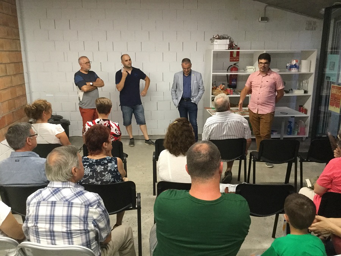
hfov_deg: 58.4
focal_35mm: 31
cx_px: 170
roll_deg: -0.8
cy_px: 128
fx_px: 305
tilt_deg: -14.8
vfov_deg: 45.4
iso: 200
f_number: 2.4
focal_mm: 3.3
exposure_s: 1/17
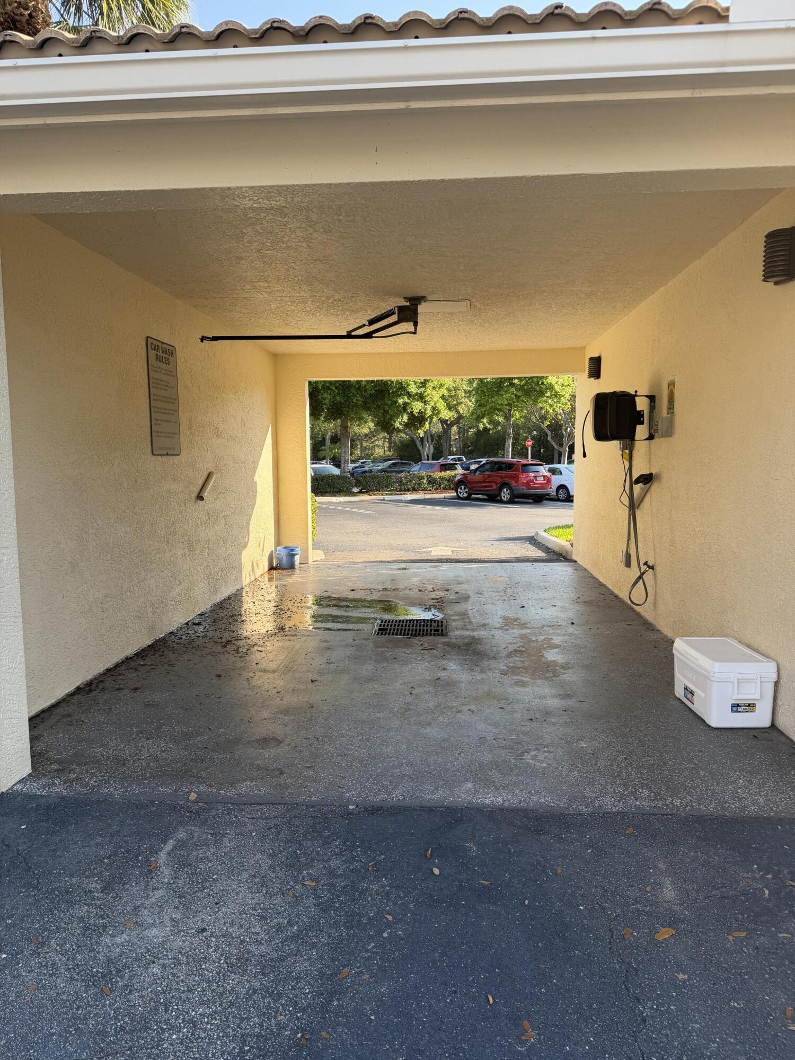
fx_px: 735
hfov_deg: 56.8
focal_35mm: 24
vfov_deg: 71.6
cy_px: 530
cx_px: 398
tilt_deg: -5.7
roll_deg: -0.4
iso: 80
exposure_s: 1/750
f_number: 1.78
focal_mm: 6.76
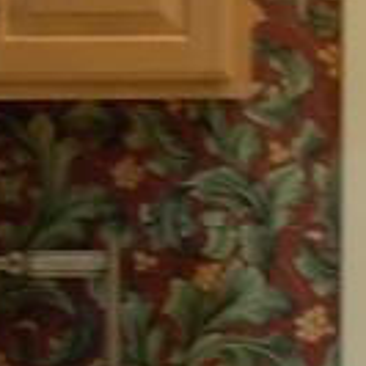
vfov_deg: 6.8
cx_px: 226
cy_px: 182
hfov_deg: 6.8
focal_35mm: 258
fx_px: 3086
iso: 79
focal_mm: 6.3
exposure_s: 1/6.3
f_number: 2.9
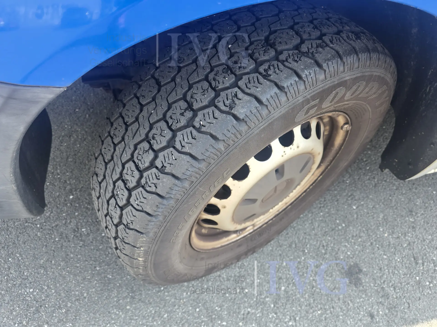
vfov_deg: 58.9
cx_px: 218
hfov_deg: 73.9
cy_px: 164
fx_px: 290
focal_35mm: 23
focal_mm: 6.3
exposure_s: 1/180
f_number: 1.7
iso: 40
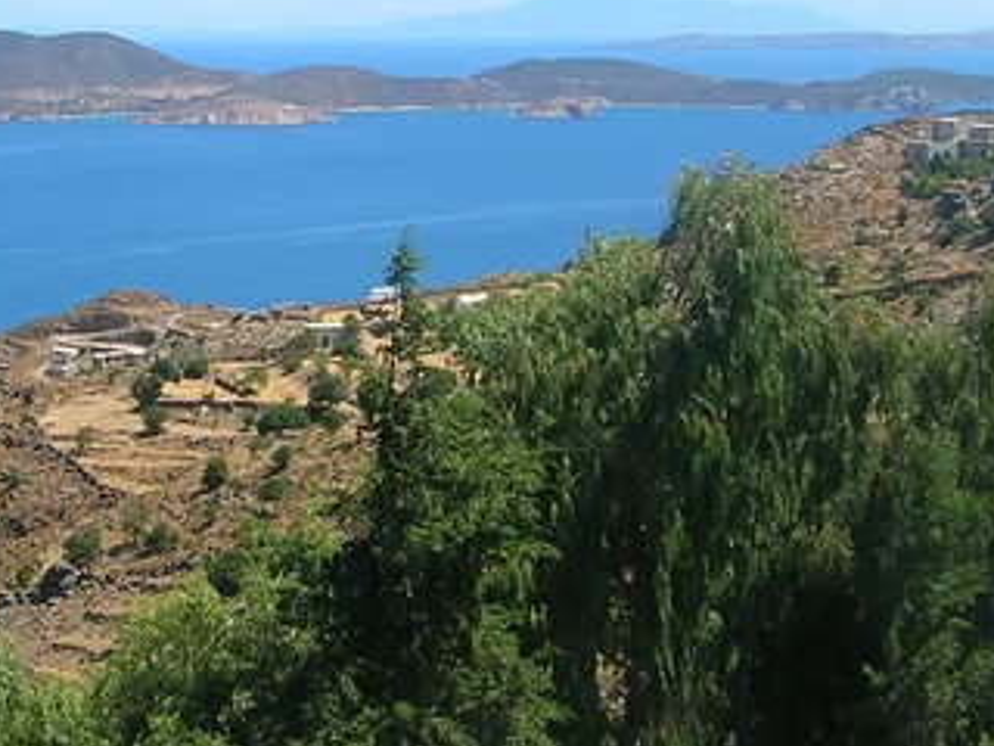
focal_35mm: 85
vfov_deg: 17.2
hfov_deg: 22.8
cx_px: 258
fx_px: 2441
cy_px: 135
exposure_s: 1/343
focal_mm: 5.7
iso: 50
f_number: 4.9
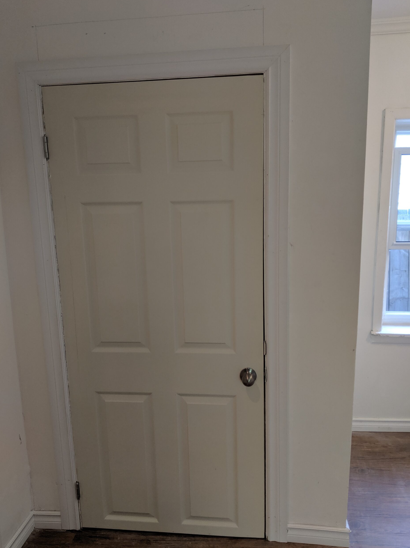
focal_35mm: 28
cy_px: 274
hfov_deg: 49.7
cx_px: 201
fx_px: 442
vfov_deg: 63.5
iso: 152
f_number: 1.8
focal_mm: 4.44
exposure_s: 1/120
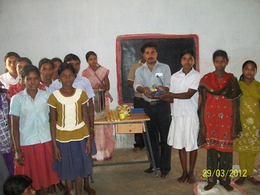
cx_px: 130
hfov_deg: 51.4
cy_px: 98
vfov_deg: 39.7
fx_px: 270
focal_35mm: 36
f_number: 2.7
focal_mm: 6
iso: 240
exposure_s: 1/30
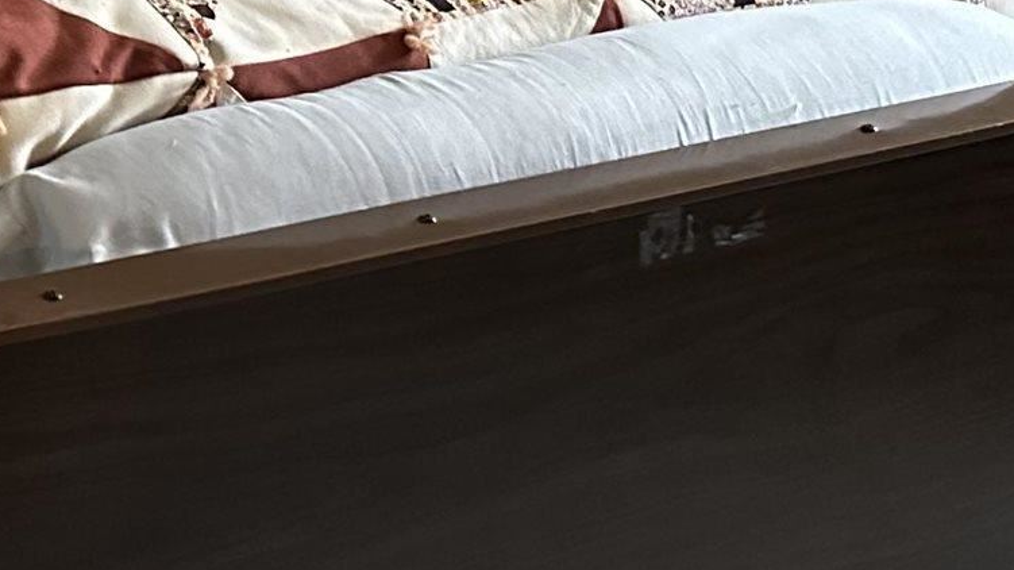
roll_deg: -0.1
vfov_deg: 10.6
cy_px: -454
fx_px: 2876
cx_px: -247
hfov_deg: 18.8
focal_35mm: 107
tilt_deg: -8.7
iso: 1000
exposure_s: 1/54
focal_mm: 6.86
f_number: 1.78
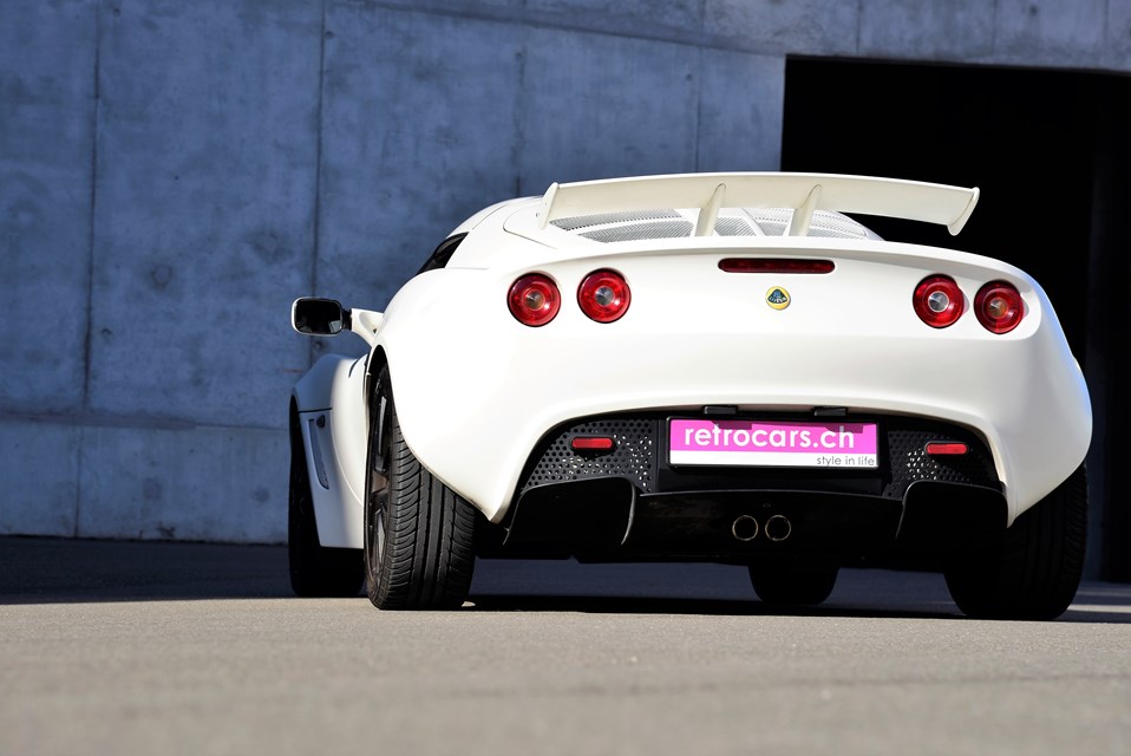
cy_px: 378
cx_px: 566
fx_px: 3772
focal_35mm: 120
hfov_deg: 17.1
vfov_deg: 11.4
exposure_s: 1/200
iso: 100
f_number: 8
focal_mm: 120
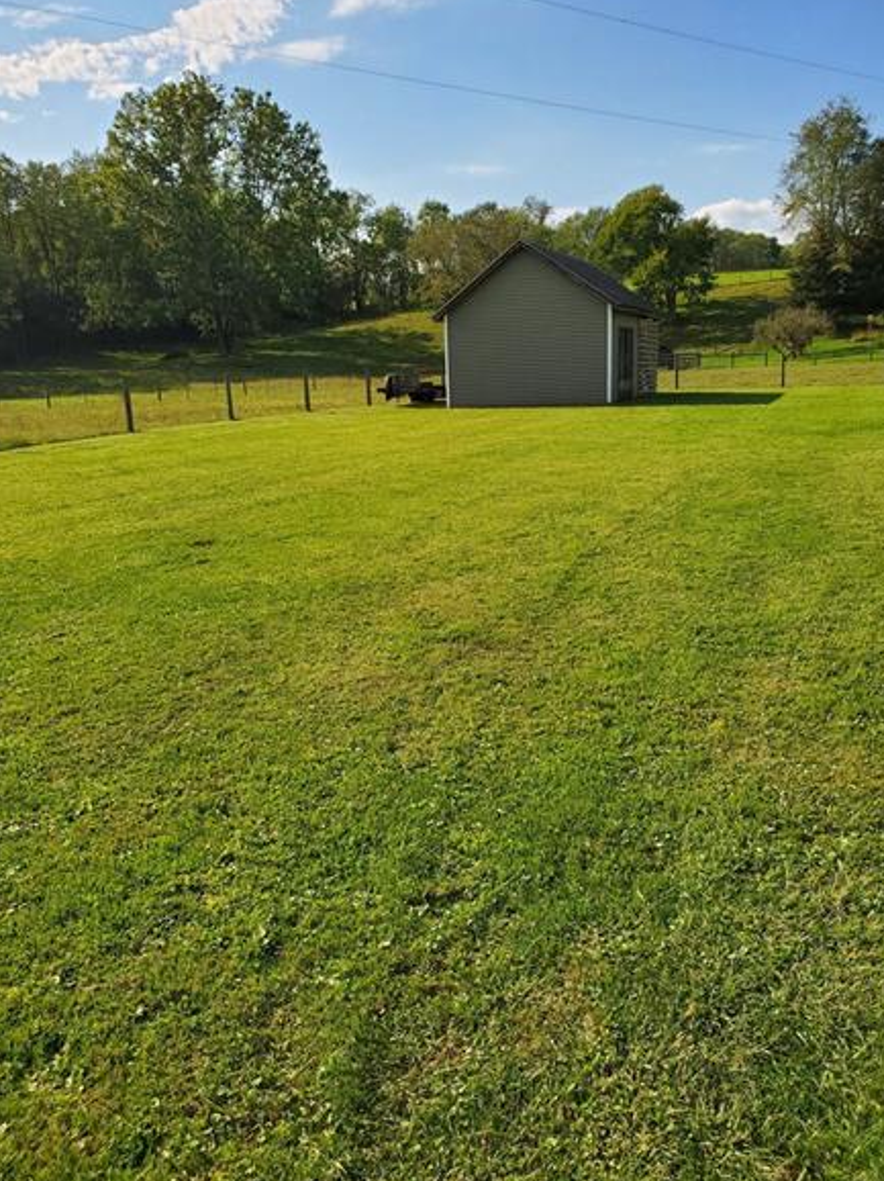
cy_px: 590
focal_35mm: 27
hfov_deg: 51.3
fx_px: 920
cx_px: 443
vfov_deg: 65.3
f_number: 2.4
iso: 50
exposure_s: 1/1550
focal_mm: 4.3
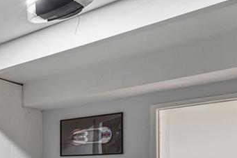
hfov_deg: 29.1
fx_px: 316
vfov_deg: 26.0
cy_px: 172
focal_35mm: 48
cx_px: -102
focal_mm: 16
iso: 800
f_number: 8
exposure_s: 1/2
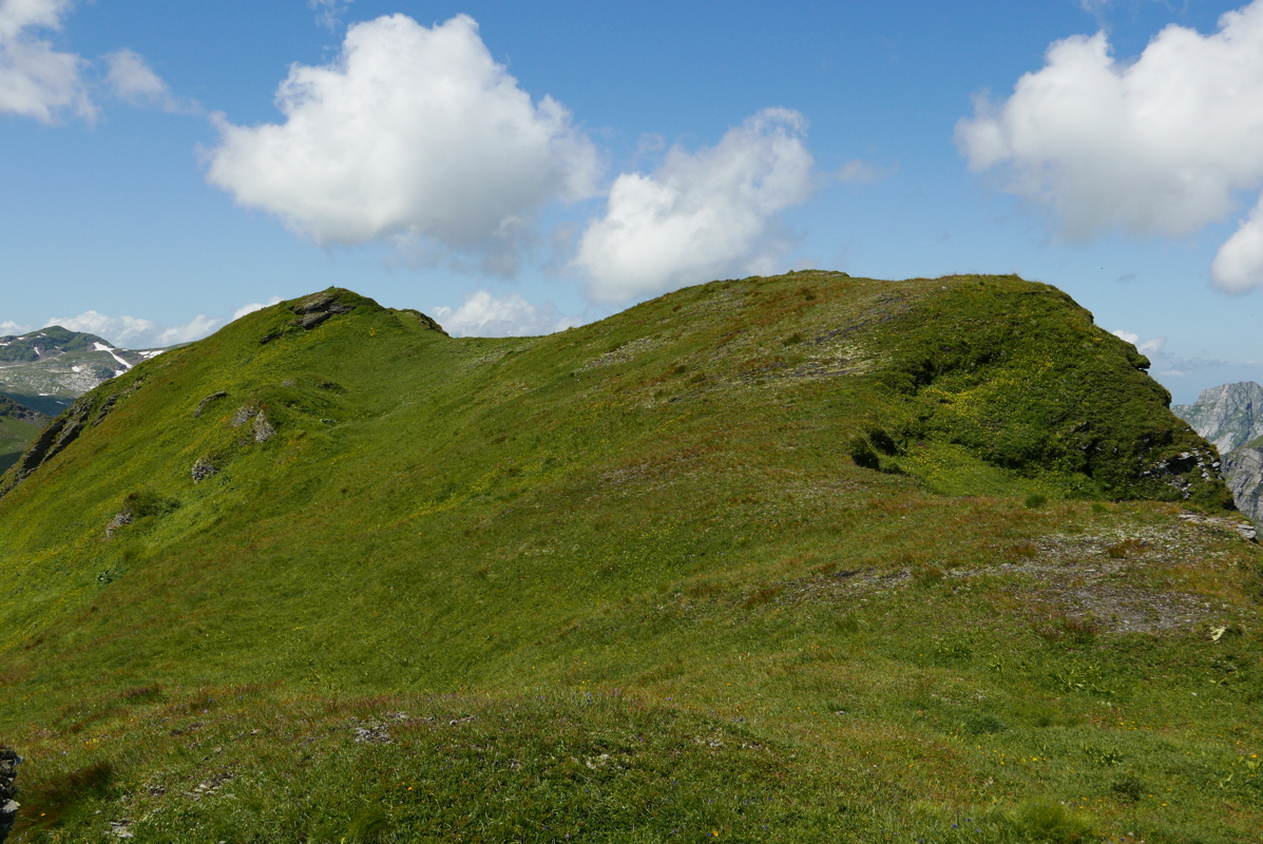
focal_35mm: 49
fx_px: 1720
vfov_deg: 27.6
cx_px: 632
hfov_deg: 40.3
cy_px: 422
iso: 200
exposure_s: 1/1000
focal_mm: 22
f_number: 5.6
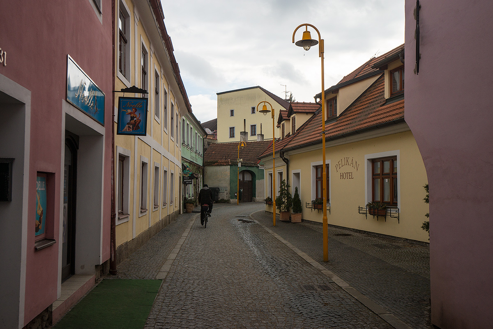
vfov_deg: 37.9
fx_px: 479
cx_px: 246
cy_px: 164
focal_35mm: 35
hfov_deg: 54.4
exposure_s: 1/80
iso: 250
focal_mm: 35
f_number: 13
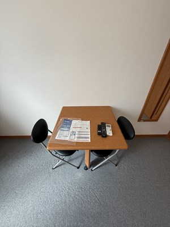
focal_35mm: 14
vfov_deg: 102.1
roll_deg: +1.1
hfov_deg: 85.7
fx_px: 92
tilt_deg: -32.6
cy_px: 114
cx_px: 85
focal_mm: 2.22
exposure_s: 1/99
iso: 160
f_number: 2.2
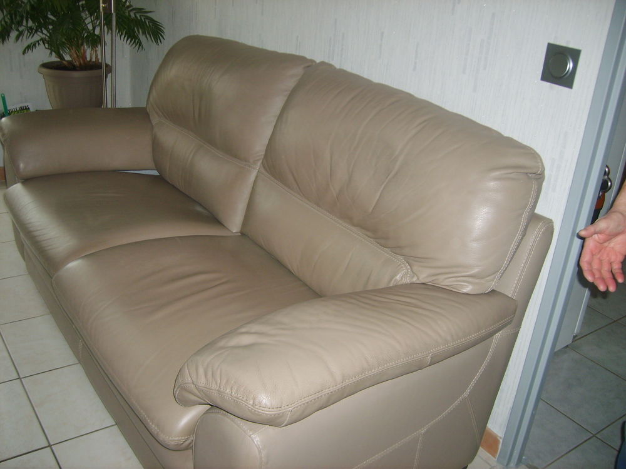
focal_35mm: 35
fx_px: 633
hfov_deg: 52.6
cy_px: 234
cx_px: 313
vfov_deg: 40.7
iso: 100
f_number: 2.8
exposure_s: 1/30
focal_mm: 5.8
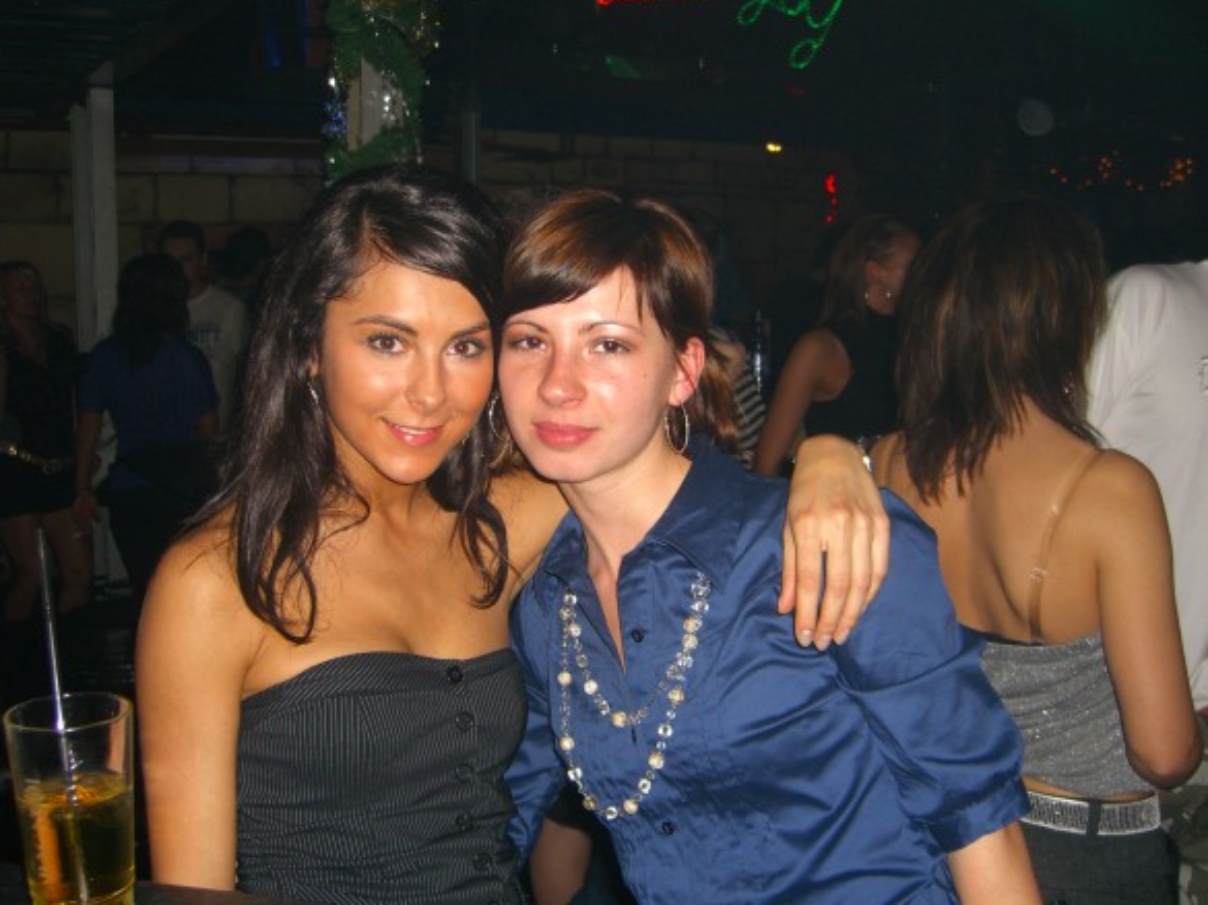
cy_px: 457
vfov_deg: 36.8
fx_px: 1360
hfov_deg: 47.9
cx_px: 605
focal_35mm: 39
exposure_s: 1/60
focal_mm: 7.9
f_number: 2.8
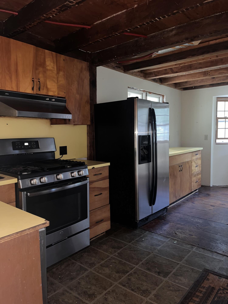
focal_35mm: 26
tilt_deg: -4.9
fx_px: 228
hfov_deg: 53.1
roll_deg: +1.2
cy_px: 152
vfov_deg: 67.3
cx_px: 114
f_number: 1.6
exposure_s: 1/4
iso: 100
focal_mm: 5.1
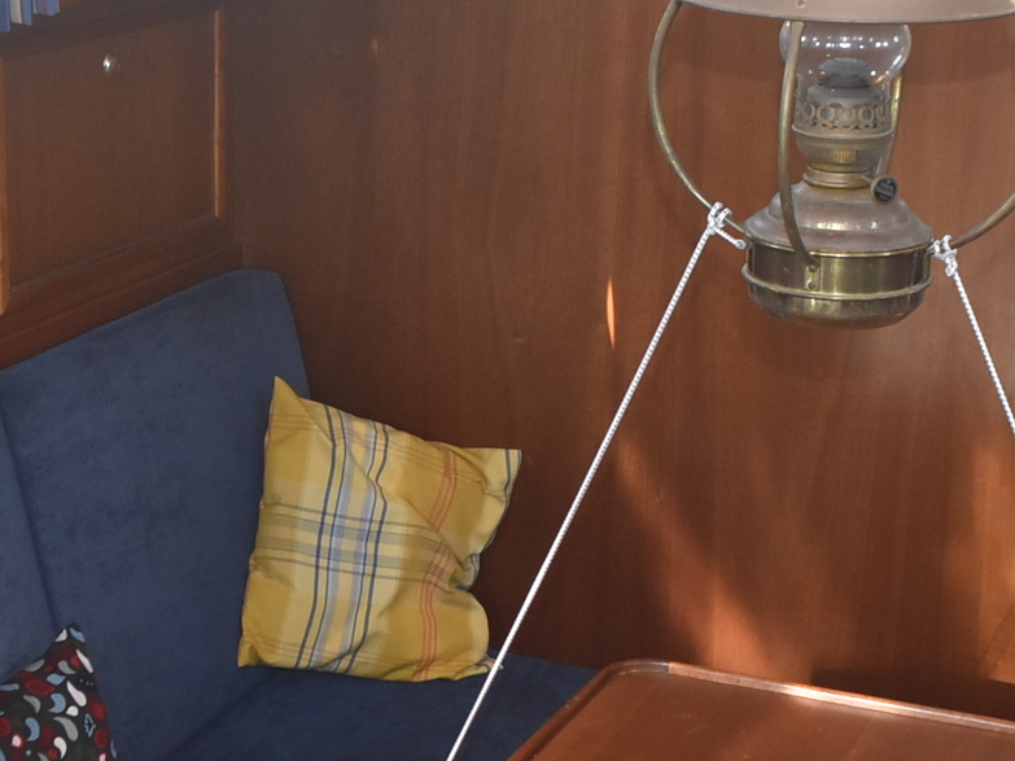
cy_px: 300
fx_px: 2433
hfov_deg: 23.5
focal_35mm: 83
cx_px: 447
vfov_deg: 17.8
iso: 800
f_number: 4.5
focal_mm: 18
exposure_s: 1/100
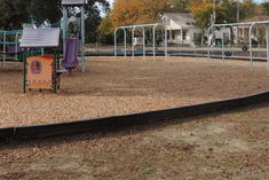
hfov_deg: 36.5
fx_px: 396
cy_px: 15
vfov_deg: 24.7
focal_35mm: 53
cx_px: 63
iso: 100
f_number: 3.1
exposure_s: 1/800
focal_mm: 5.3
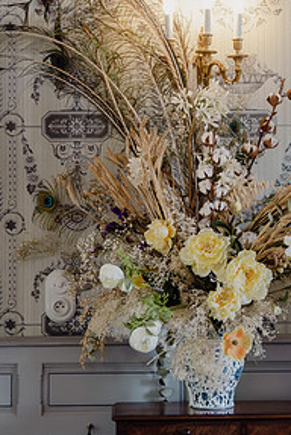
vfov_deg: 15.1
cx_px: 218
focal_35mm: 136
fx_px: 1645
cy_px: 191
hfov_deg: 10.1
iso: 800
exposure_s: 1/60
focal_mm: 58
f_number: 4
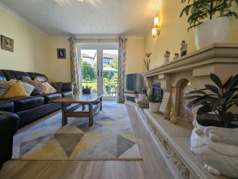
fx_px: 90
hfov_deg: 106.1
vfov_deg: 90.1
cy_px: 90
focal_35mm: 13
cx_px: 119
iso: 44
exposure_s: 1/137
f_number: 2.2
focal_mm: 1.95
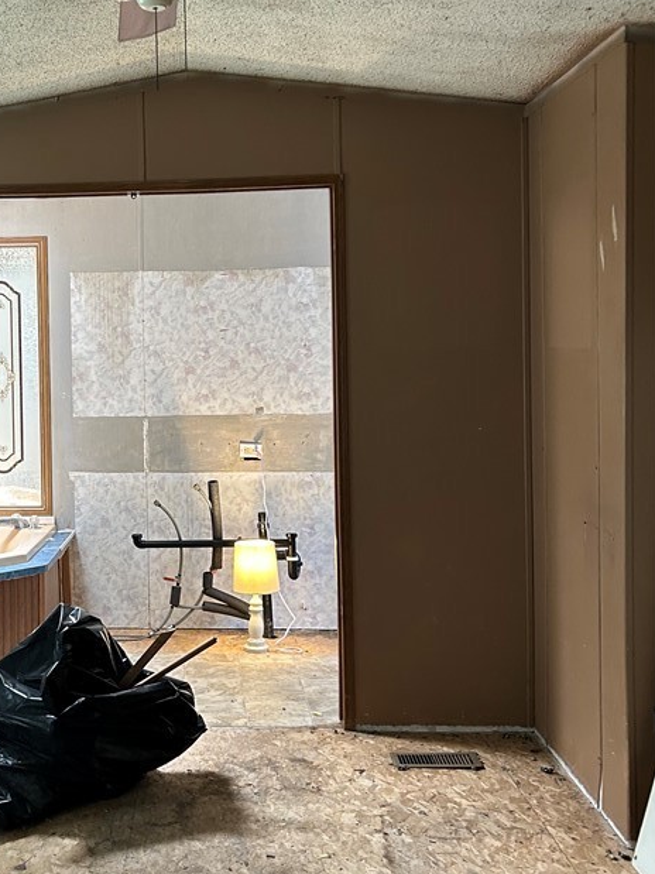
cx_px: 117
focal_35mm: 43
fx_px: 1085
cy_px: 377
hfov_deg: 32.5
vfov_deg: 43.8
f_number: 1.5
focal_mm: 5.7
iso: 200
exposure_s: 1/60
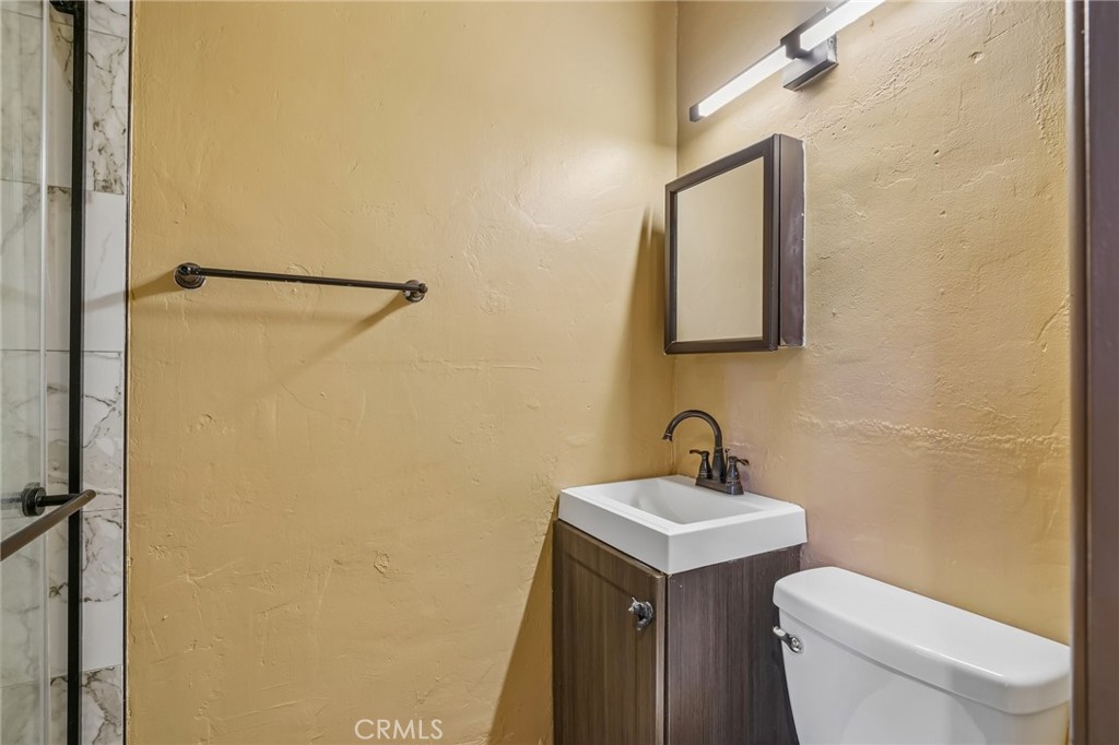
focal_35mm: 16
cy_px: 372
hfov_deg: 96.8
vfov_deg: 73.7
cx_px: 560
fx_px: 497
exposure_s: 1/4
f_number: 8
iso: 400
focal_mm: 16
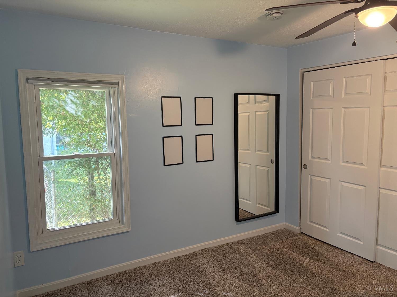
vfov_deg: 53.1
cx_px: 198
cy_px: 148
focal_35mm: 26
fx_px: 298
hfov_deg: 67.3
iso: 200
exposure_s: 1/60
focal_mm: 5.96
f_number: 1.6
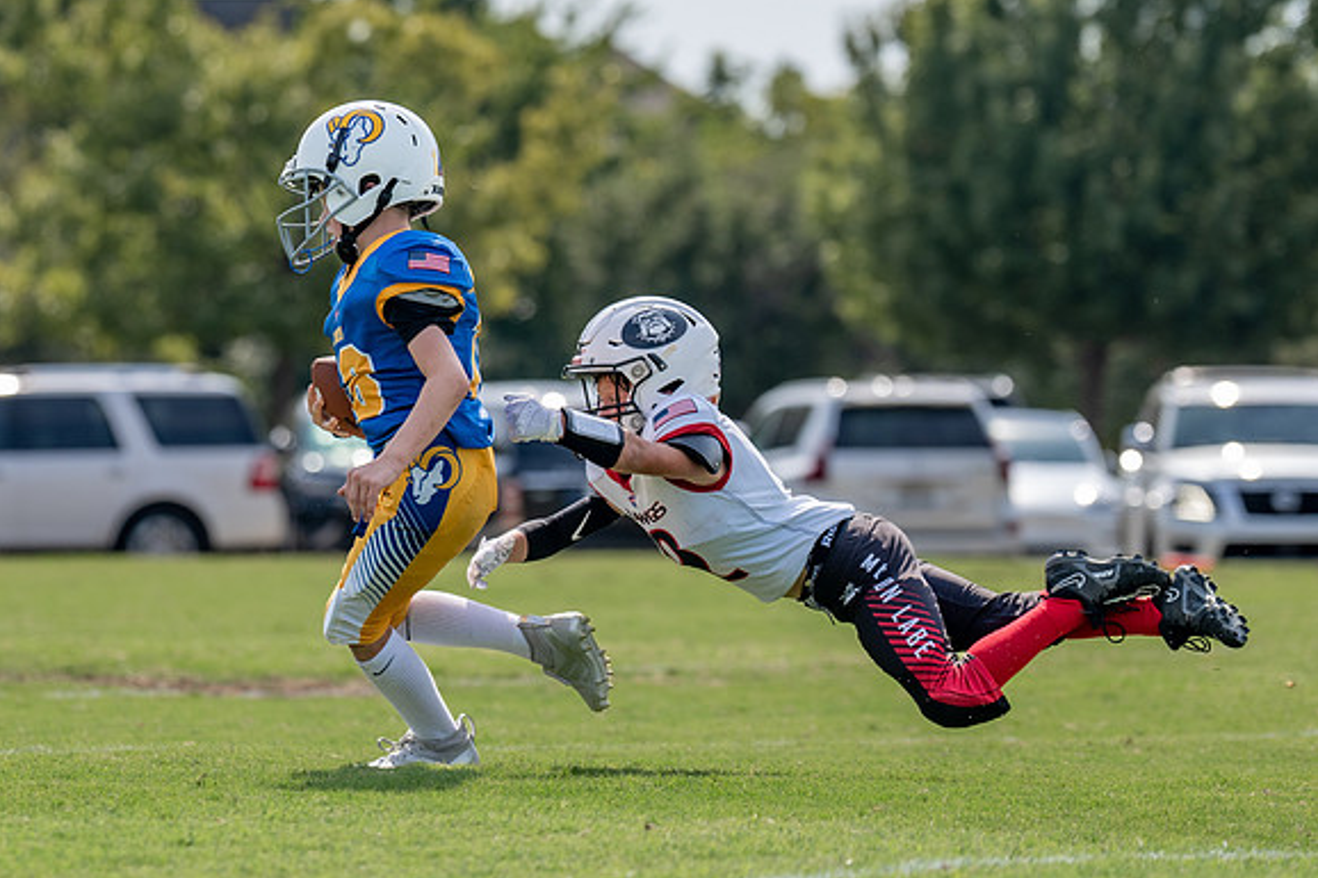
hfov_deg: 8.0
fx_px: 9369
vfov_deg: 5.4
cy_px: 420
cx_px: 424
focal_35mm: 256
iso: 100
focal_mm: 134
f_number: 2.8
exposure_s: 1/2000
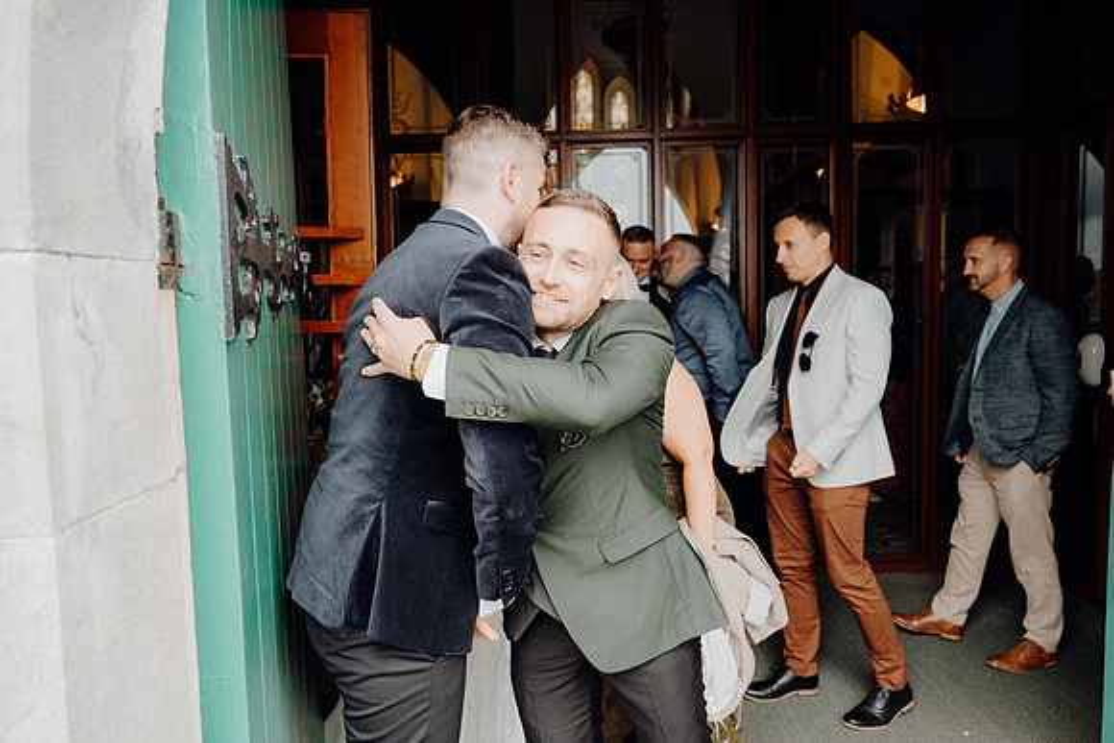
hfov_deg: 69.4
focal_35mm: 26
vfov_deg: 49.6
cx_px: 557
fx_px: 805
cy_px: 372
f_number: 3.5
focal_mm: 26
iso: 320
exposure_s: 1/200
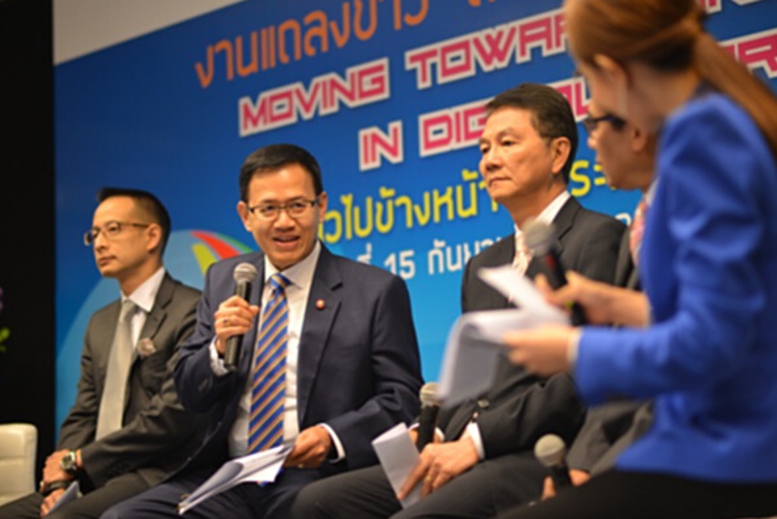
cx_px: 409
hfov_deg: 22.1
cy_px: 241
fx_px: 1987
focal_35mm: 92
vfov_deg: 14.9
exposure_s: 1/200
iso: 1000
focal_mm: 85
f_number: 1.8
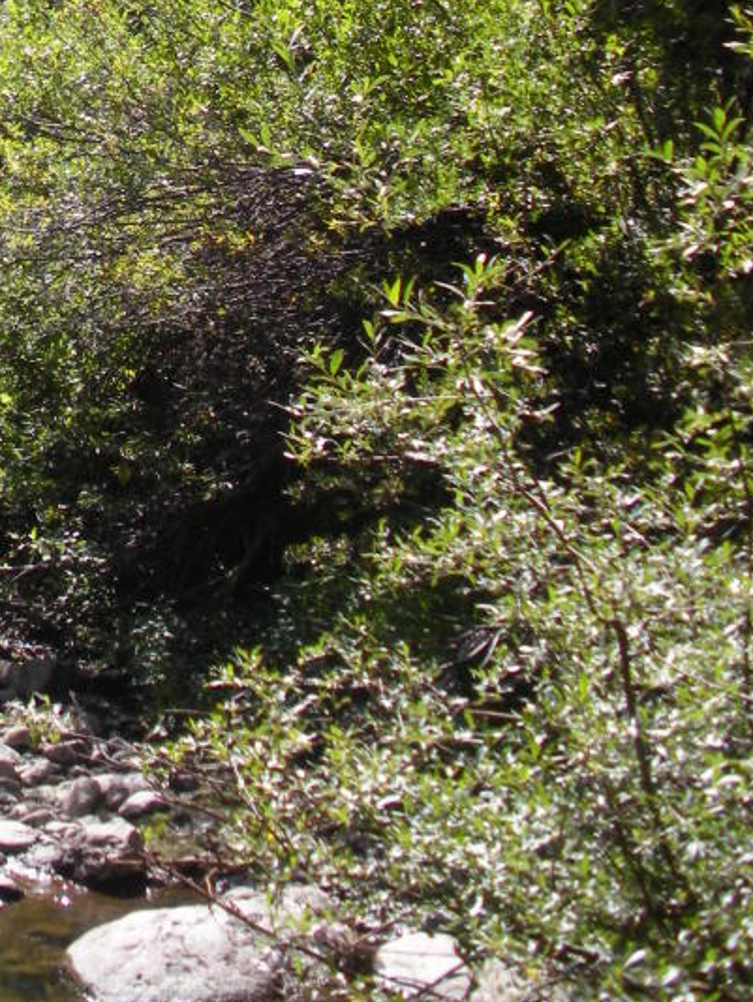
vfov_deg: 20.3
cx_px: -197
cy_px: -91
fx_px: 2666
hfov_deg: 15.4
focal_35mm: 92
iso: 64
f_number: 3.5
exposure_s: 1/321
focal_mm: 6.3
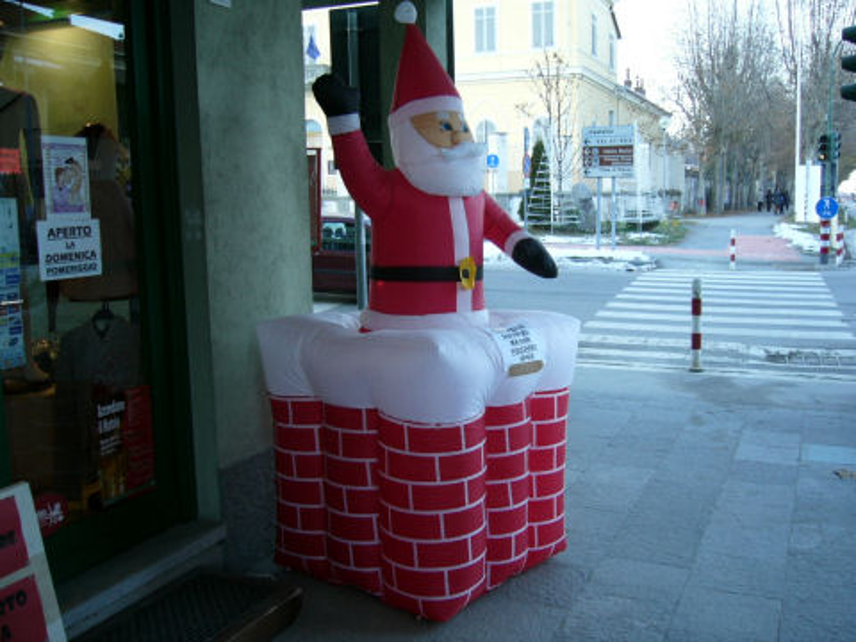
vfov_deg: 40.7
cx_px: 428
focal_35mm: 35
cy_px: 321
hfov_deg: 52.6
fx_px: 865
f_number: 2.8
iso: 100
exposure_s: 1/50
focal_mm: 5.8
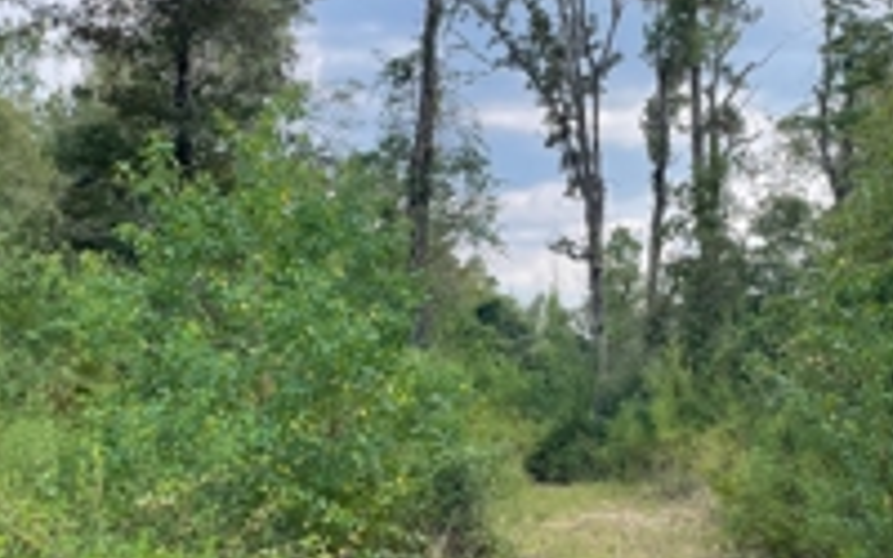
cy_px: 259
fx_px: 1339
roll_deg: +0.7
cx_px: 540
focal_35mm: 55
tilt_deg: +7.1
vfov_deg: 23.5
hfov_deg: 36.7
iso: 32
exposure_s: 1/1171
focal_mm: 4.2
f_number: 1.6
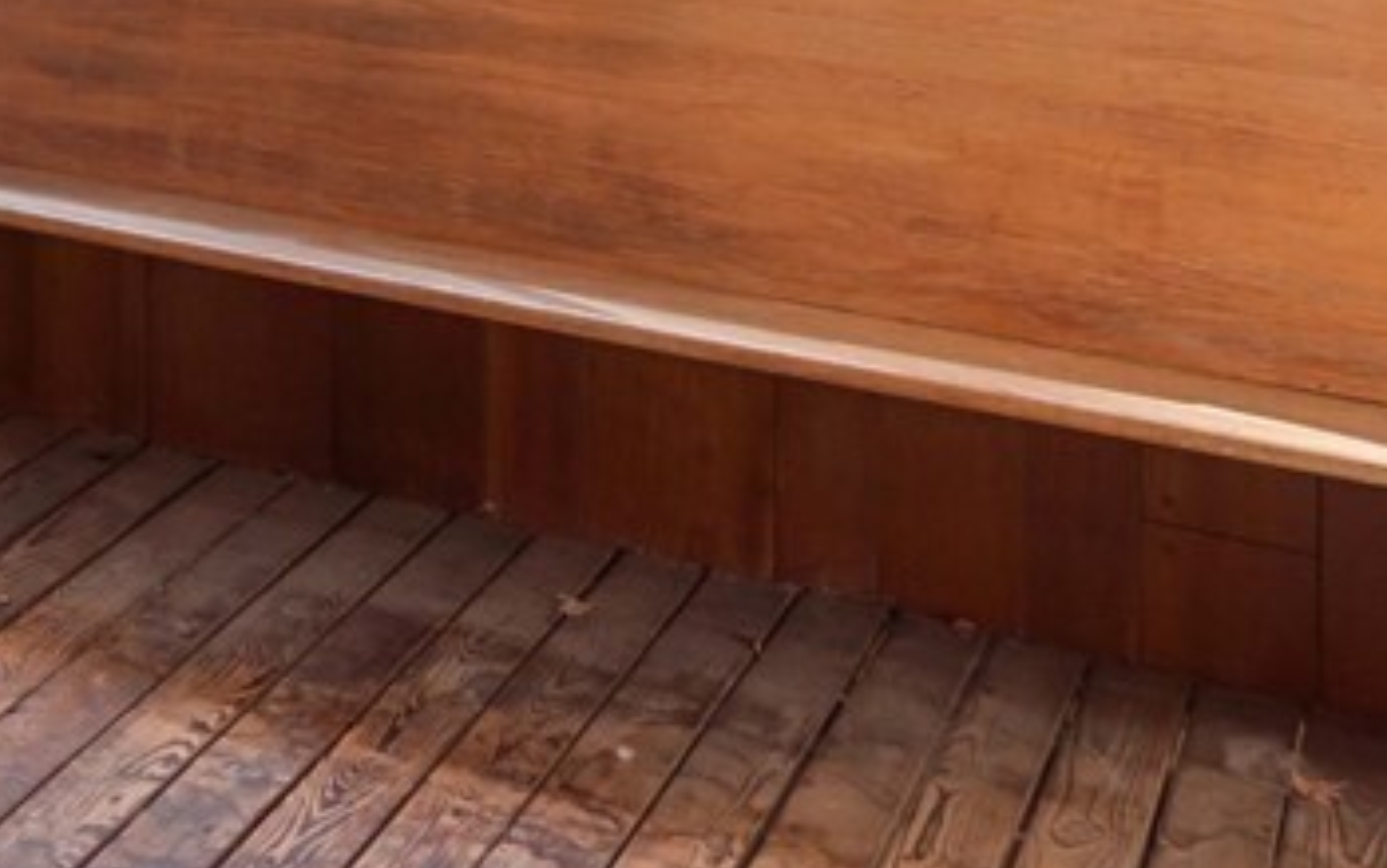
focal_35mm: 74
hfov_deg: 20.1
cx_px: -1104
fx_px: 2798
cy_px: -723
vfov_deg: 15.1
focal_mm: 15
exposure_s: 1/60
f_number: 7.1
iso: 100
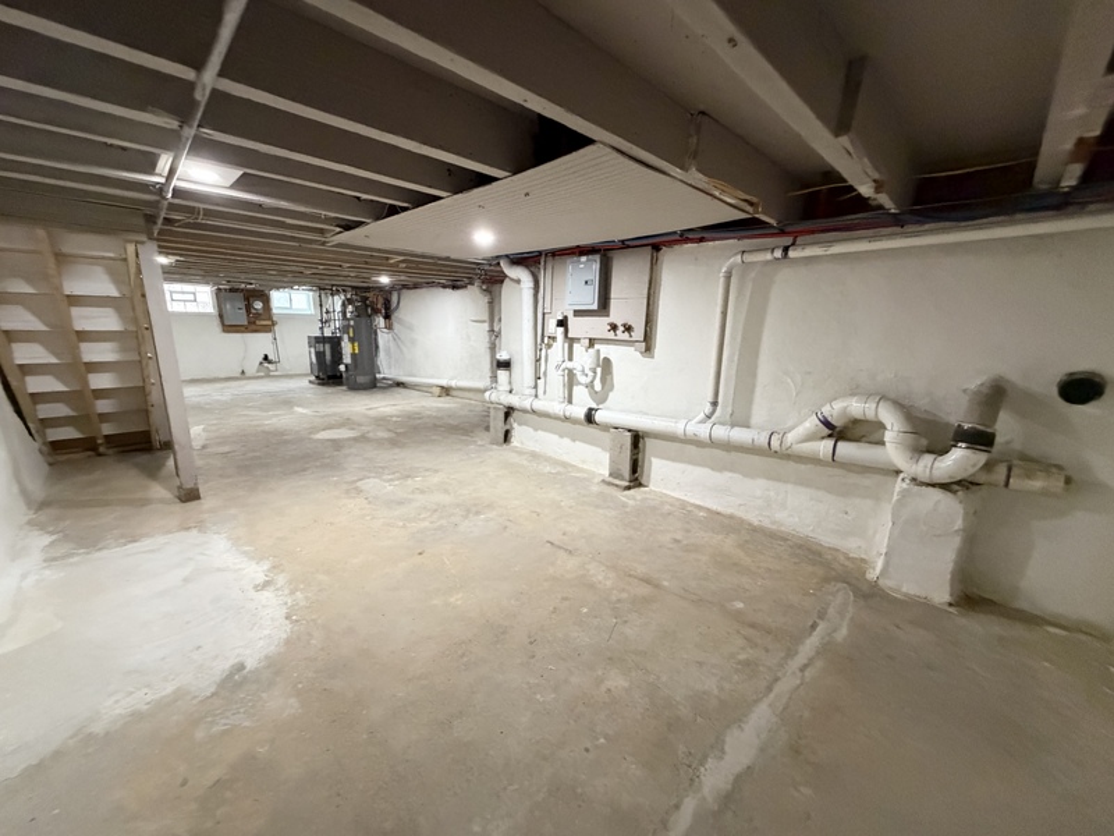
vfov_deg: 85.7
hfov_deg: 102.1
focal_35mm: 14
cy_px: 418
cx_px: 557
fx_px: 451
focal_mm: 2.22
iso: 800
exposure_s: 1/60
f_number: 2.2
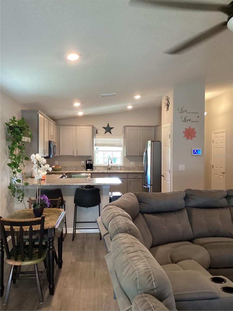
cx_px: 116
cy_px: 156
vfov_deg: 58.4
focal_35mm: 31
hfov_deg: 45.4
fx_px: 278
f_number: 2.4
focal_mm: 3.3
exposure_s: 1/60
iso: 320
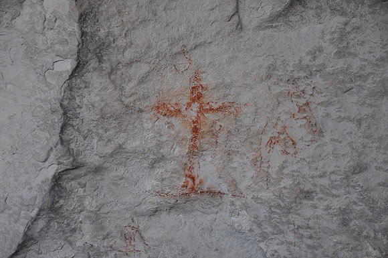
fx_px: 1066
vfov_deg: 13.8
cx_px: 194
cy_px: 129
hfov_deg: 20.6
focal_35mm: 99
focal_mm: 66
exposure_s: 1/60
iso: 400
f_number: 5.3
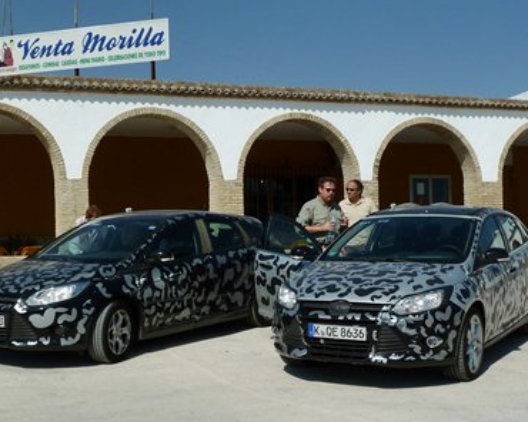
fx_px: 688
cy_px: 225
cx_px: 258
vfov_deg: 34.1
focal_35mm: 44
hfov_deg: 42.0
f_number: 5.6
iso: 80
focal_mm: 6.1
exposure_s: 1/640
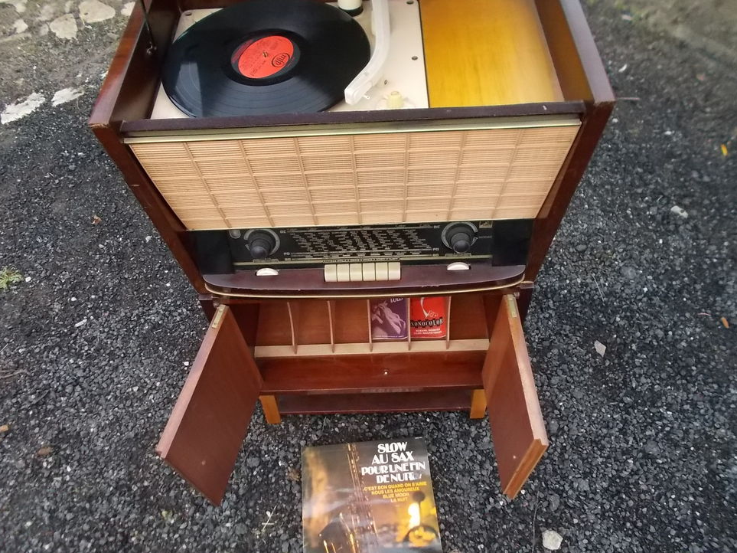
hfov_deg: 65.3
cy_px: 269
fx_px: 575
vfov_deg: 51.3
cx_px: 364
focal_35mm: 27
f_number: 3.2
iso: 400
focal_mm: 4.6
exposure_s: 1/200
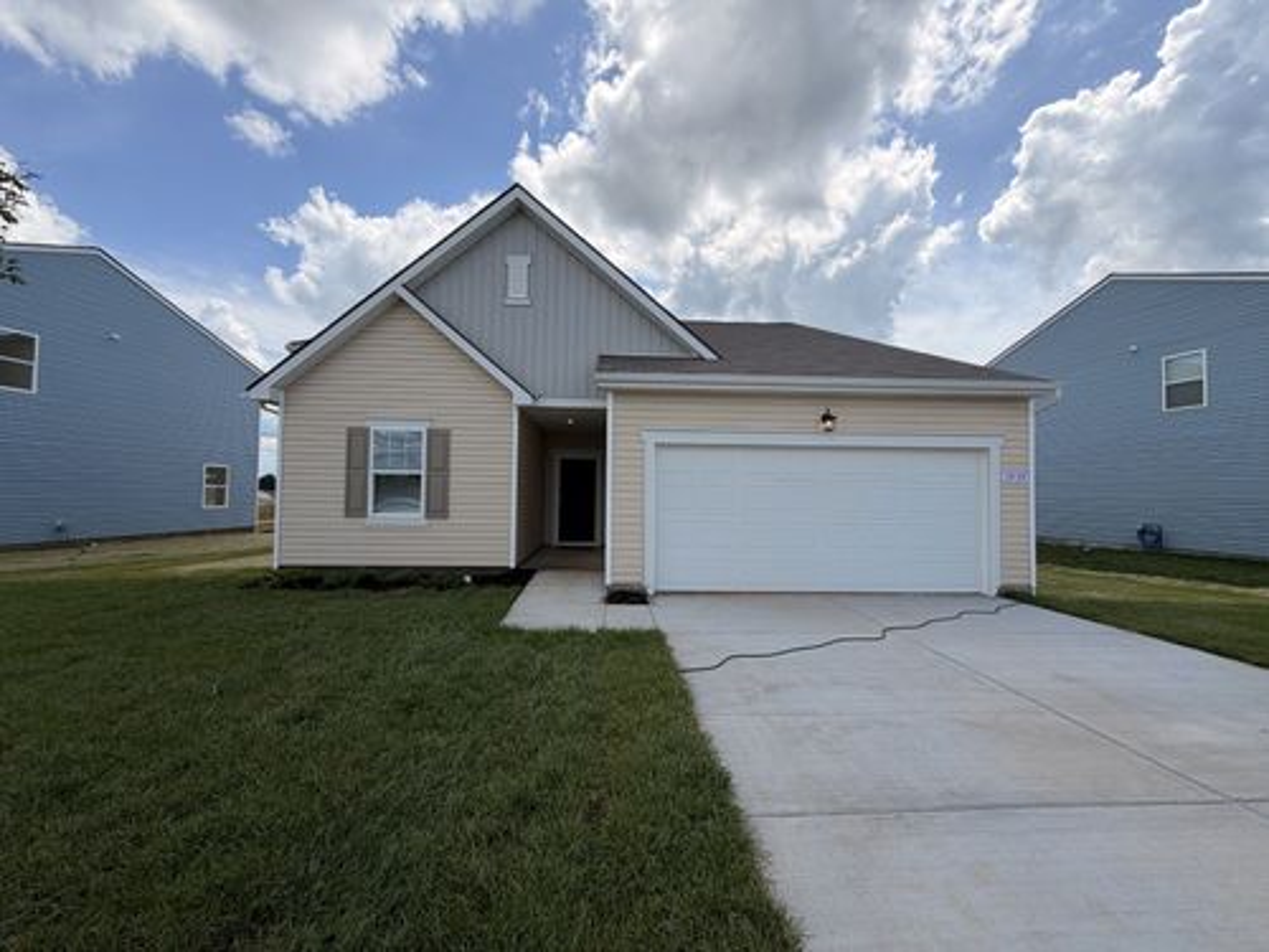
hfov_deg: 102.1
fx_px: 513
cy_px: 476
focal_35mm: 14
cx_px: 634
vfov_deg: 85.7
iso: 20
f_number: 2.2
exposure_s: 1/1001
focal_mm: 2.22
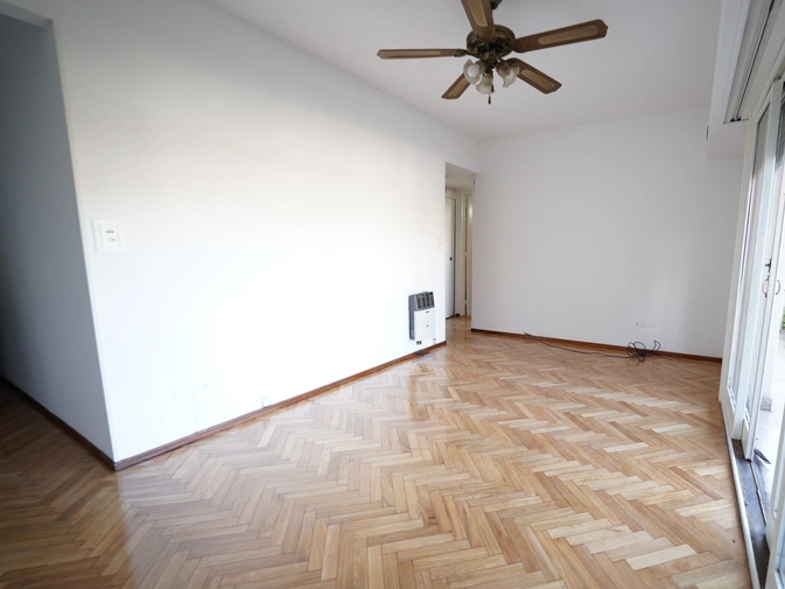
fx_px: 363
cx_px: 463
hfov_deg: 93.5
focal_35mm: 16
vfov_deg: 78.1
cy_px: 310
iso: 1250
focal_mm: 14
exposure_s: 1/500
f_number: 1.8
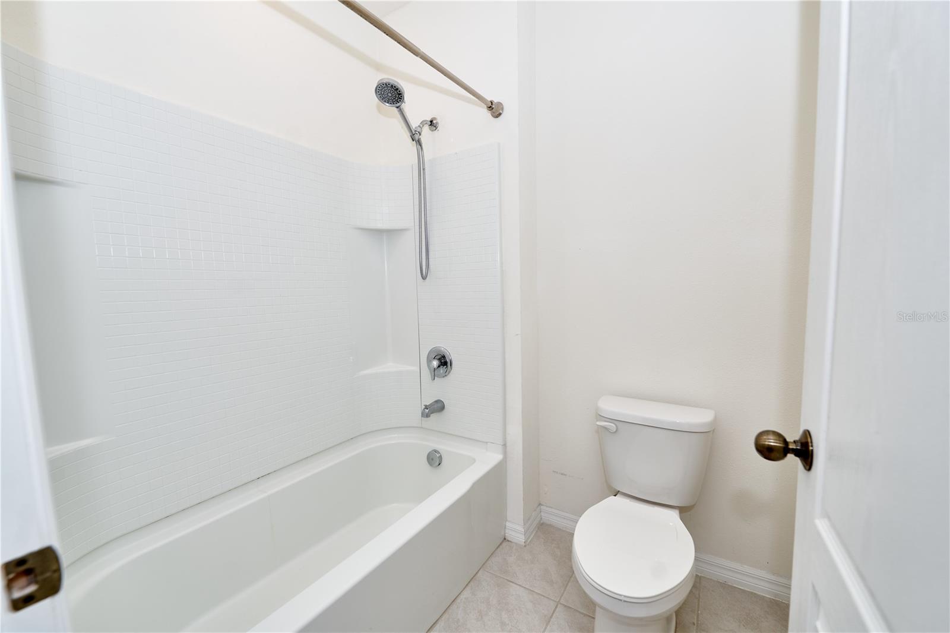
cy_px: 316
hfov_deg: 104.3
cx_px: 475
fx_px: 369
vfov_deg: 81.2
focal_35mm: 14
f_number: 4.5
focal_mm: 14
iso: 250
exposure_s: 1/200
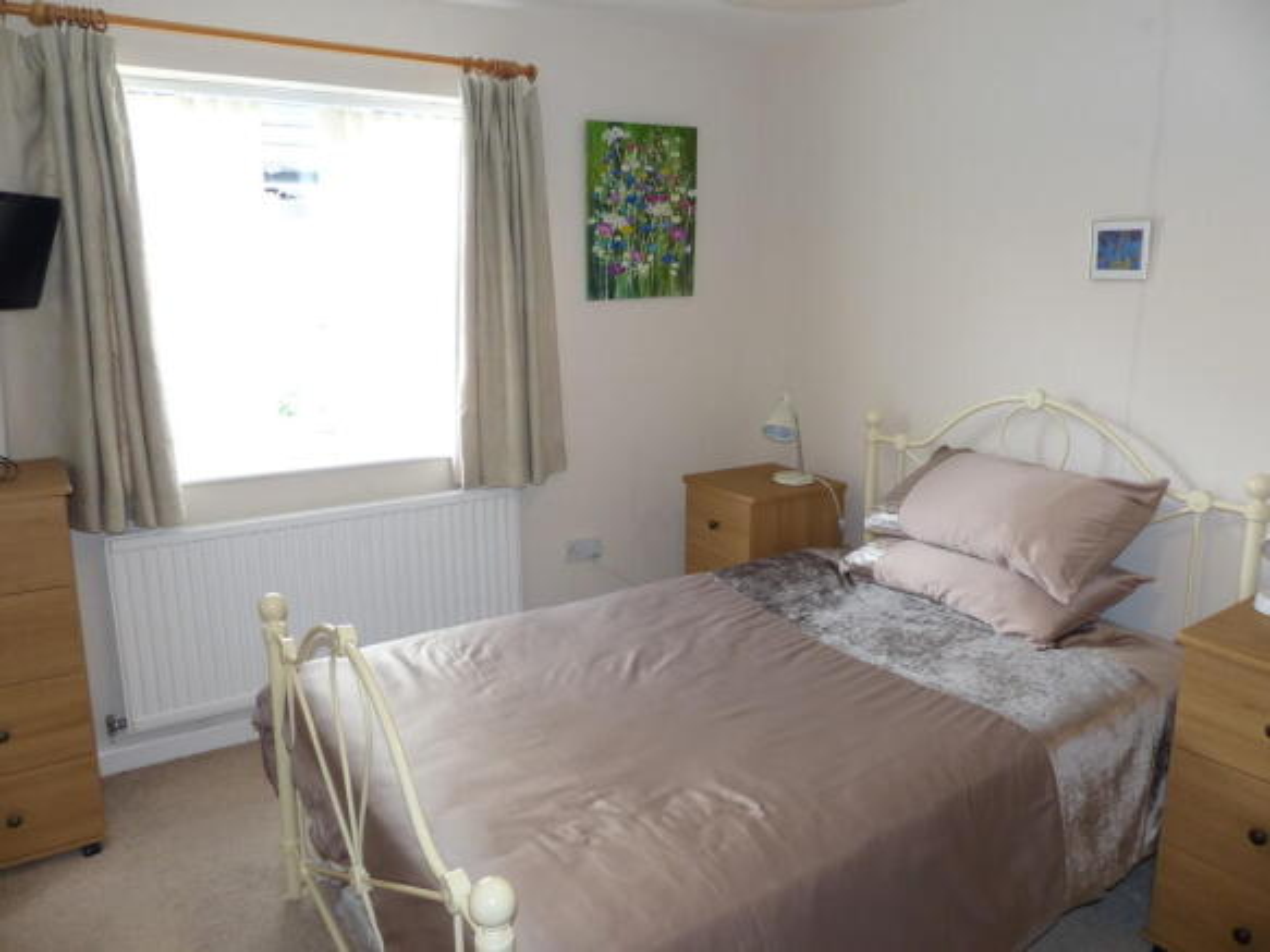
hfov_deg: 69.4
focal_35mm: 25
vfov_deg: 54.9
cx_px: 635
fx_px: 917
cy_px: 476
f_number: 2.8
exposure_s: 1/50
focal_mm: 4.5
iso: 200
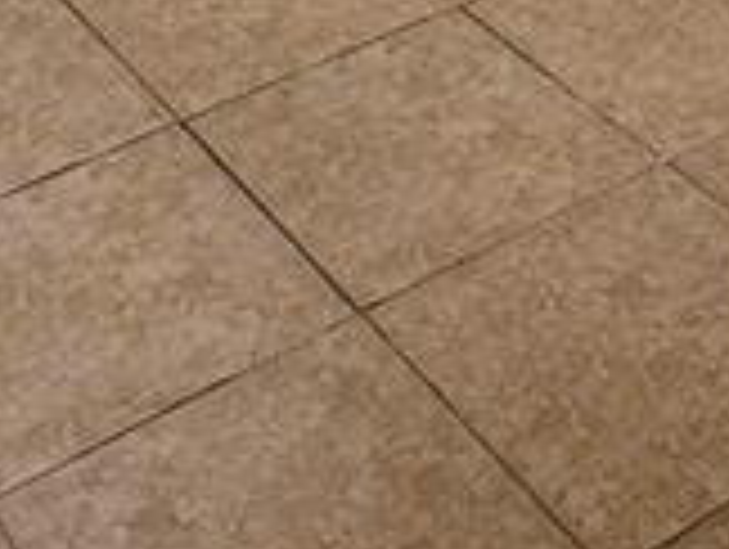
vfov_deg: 15.3
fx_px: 1729
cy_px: -477
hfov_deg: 23.8
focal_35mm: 82
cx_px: 428
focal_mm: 2.2
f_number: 2.2
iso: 100
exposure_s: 1/60
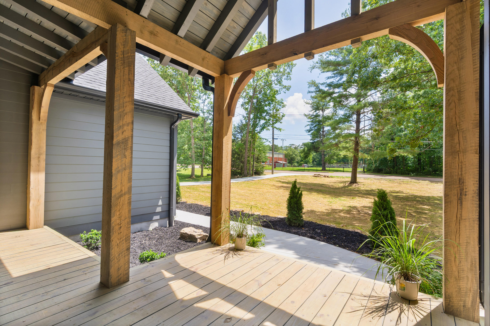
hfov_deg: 93.3
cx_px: 245
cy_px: 163
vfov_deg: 70.4
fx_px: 231
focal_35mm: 17
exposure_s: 1/100
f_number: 7.1
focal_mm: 17
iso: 320
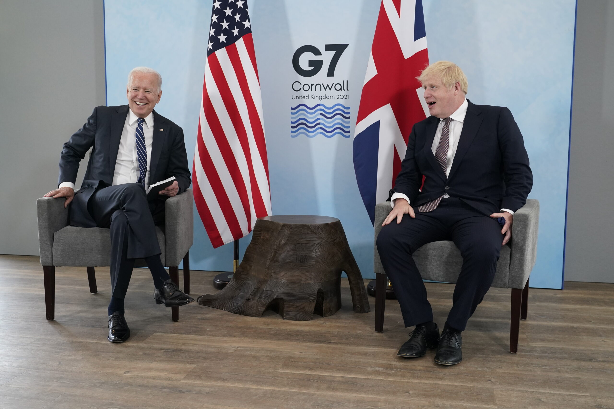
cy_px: 204
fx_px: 631
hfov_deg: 51.9
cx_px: 307
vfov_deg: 35.9
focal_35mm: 37
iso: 2500
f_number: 5.6
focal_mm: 37
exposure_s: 1/320
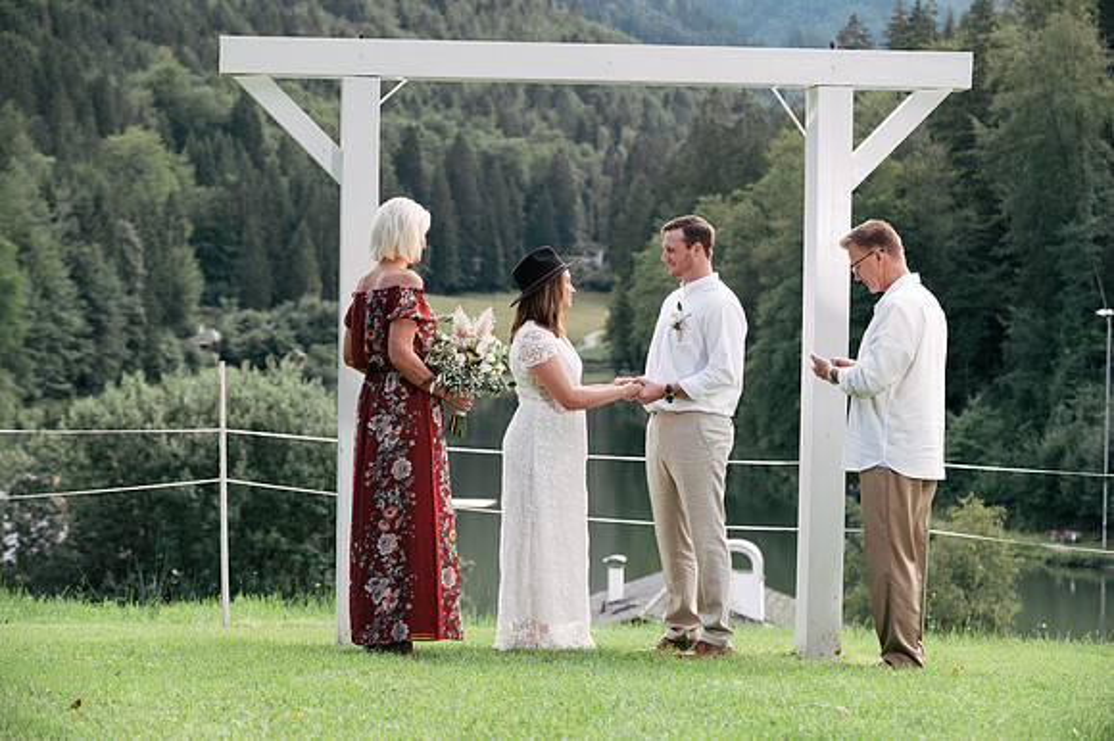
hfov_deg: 20.8
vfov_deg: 13.9
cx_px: 557
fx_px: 3031
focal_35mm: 98
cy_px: 370
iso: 320
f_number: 5.6
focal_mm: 98
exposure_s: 1/200
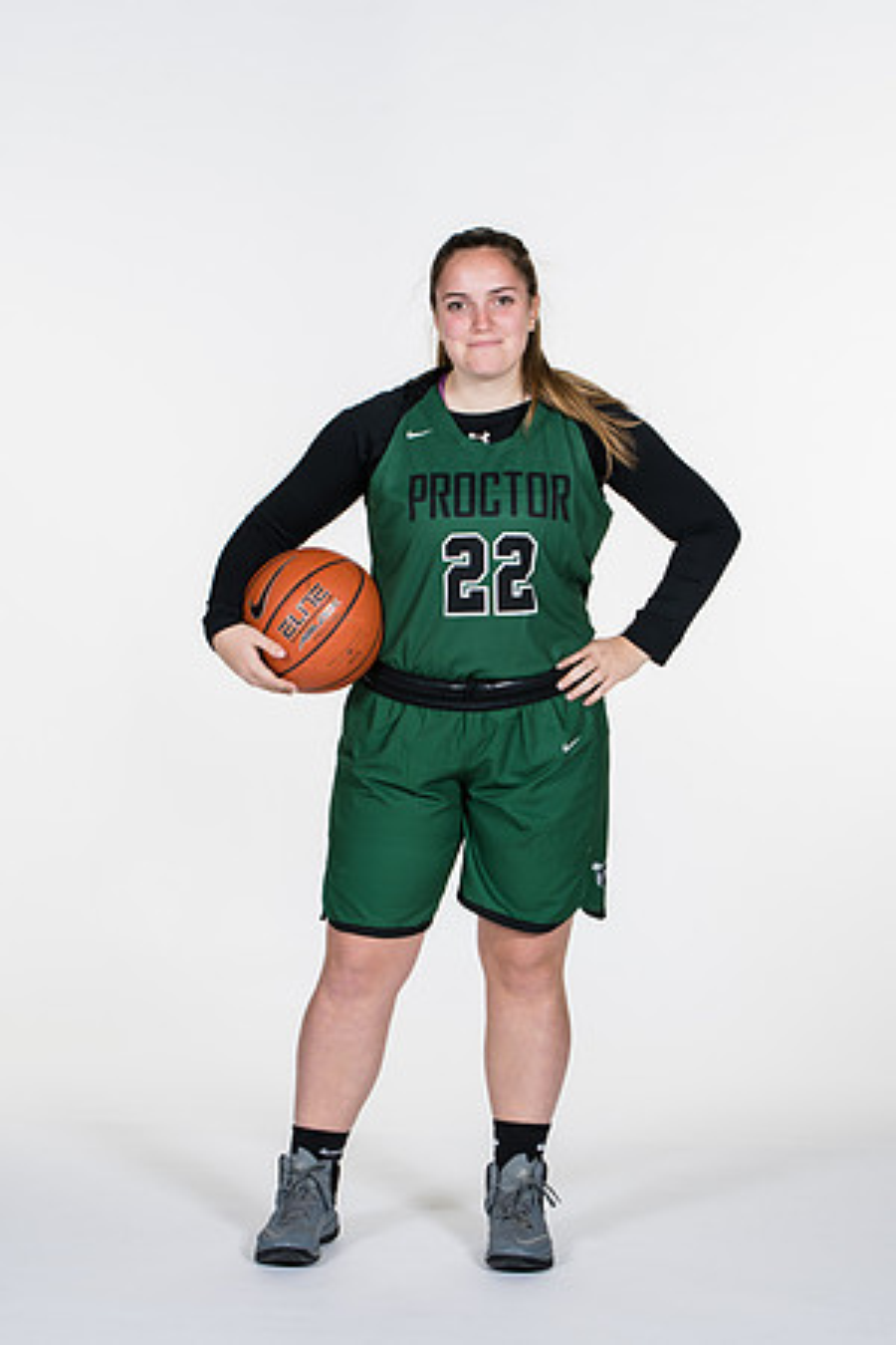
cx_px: 448
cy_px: 672
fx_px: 3920
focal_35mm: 105
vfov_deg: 19.5
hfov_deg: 13.0
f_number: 6.3
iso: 200
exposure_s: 1/160
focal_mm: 70
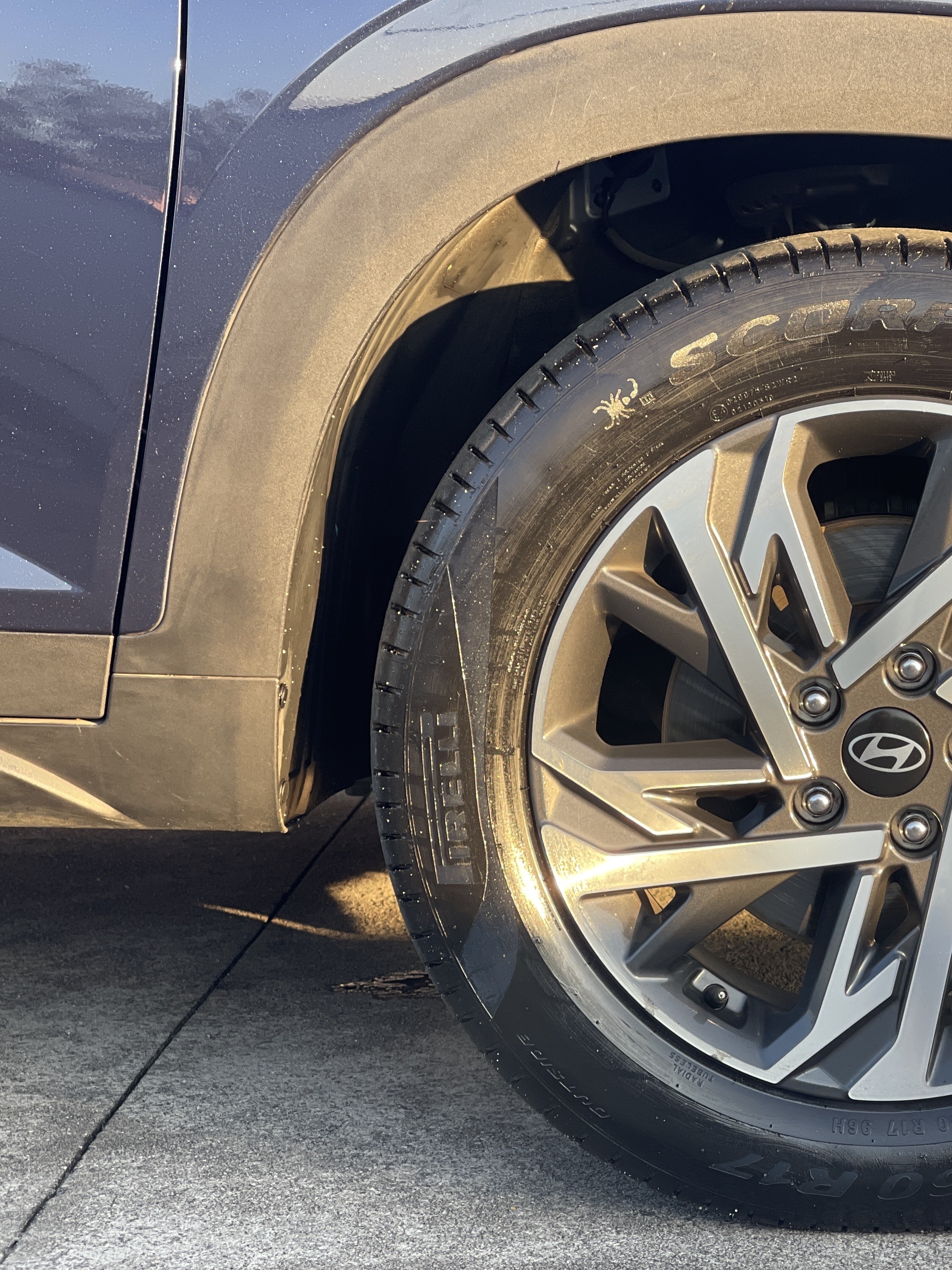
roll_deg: -0.6
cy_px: 635
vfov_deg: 22.8
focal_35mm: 86
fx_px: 3154
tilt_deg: -8.0
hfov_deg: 16.9
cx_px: 848
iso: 40
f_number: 2.2
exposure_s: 1/121
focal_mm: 7.5
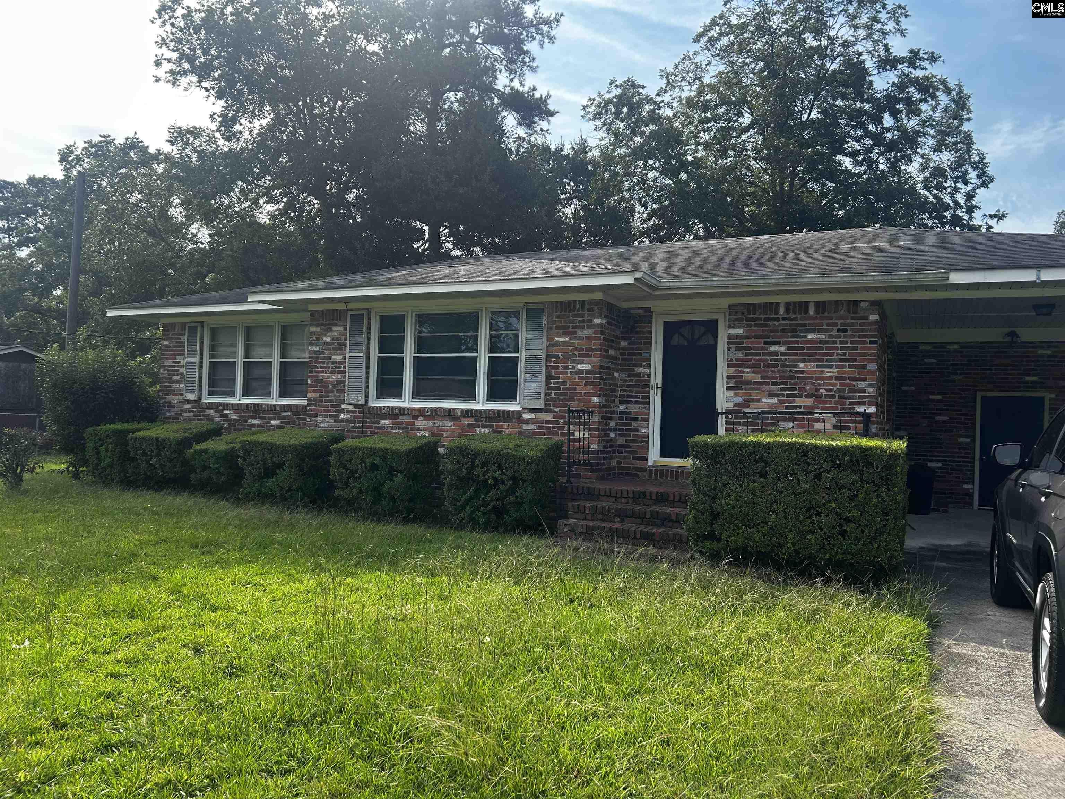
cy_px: 400
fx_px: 800
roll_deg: -1.4
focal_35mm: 26
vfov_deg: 53.1
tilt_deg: +1.2
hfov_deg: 67.3
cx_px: 532
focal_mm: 5.7
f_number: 1.5
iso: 50
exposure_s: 1/1779
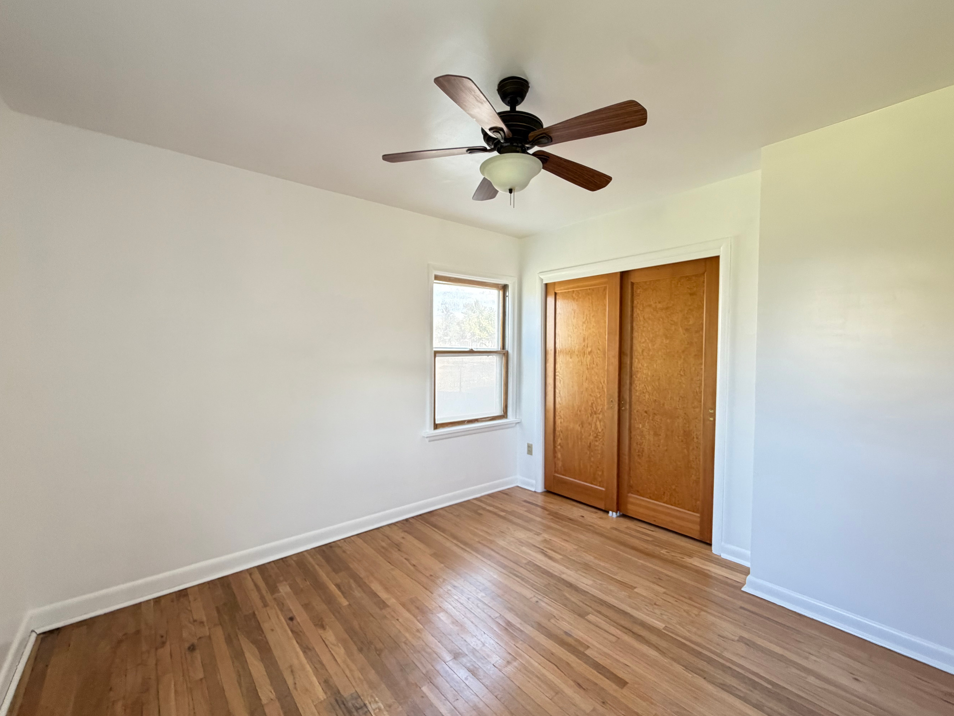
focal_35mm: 15
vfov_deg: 81.8
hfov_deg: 98.2
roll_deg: +0.5
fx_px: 413
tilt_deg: -2.6
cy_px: 366
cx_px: 479
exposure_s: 1/60
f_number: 2.2
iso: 320
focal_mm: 2.22
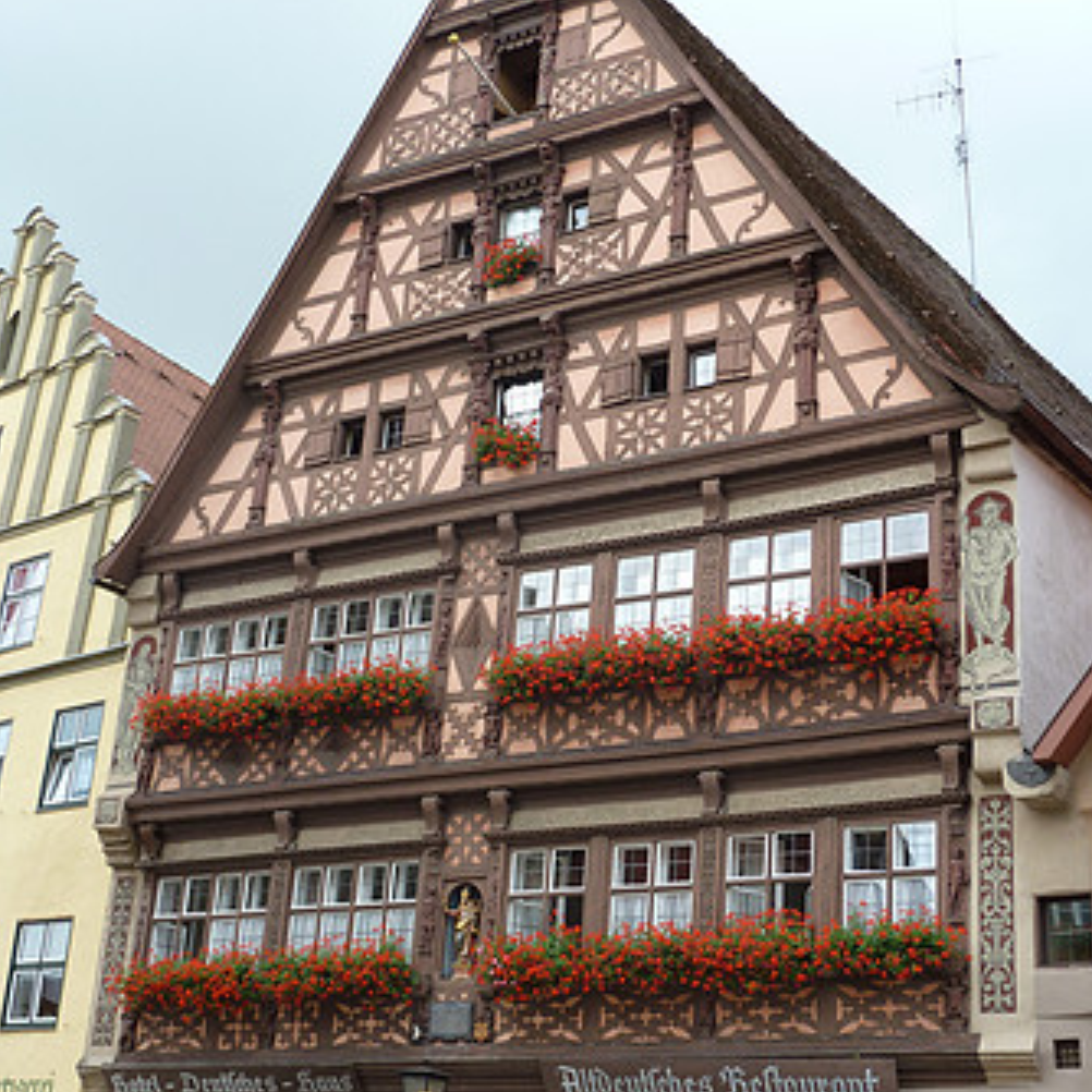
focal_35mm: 50
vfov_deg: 34.0
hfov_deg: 34.0
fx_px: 1785
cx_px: 548
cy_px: 608
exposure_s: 1/125
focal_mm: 6.9
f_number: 4
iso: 80
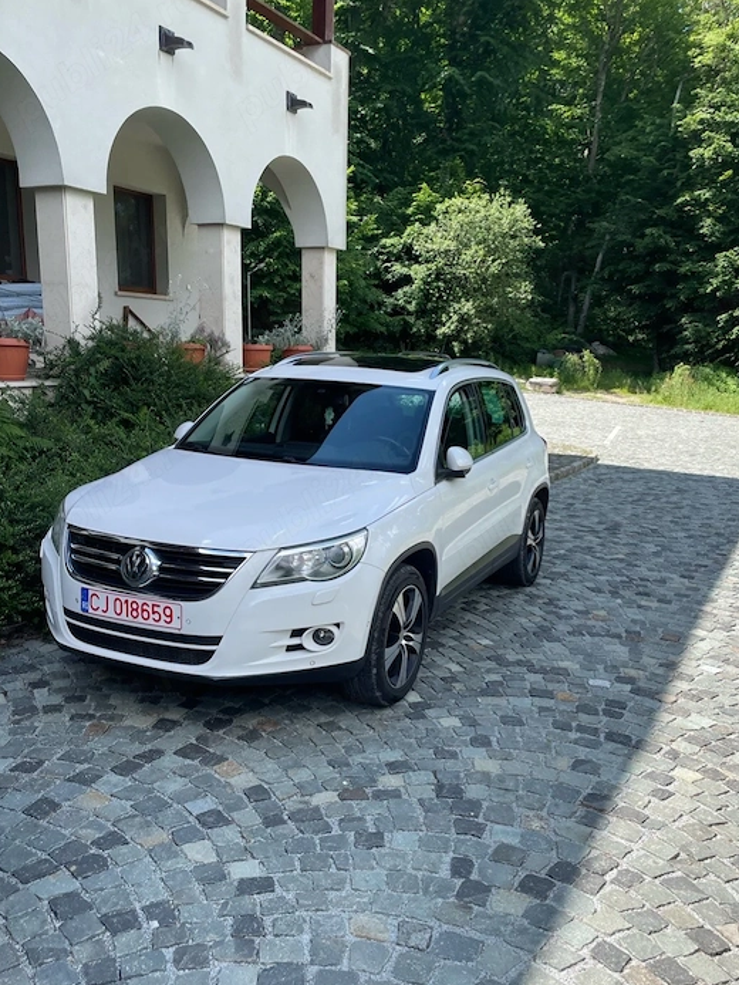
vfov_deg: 59.9
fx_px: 854
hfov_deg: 46.8
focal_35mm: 30
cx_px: 384
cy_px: 532
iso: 32
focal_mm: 4.2
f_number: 1.6
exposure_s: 1/1401
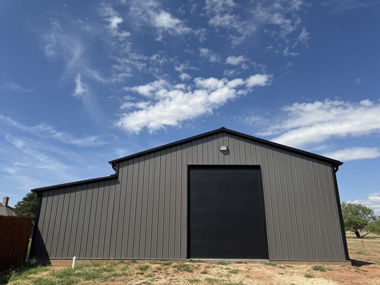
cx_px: 190
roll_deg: -0.9
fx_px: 263
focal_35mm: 24
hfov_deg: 71.6
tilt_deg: +17.5
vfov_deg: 56.8
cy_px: 142
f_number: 1.78
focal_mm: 6.76
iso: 80
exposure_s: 1/5814
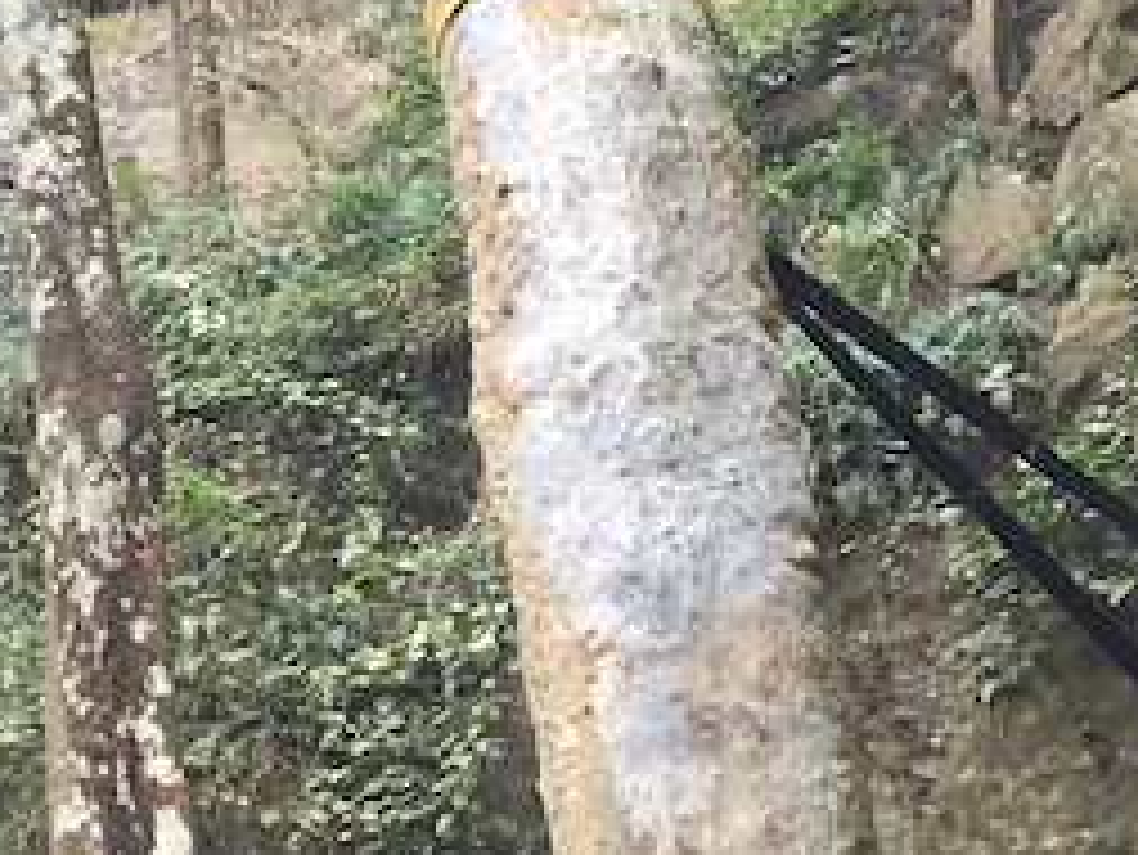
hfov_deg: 17.3
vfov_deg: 13.5
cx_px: -99
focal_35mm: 110
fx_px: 3618
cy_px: 558
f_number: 2.2
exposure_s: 1/33
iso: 40
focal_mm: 4.15
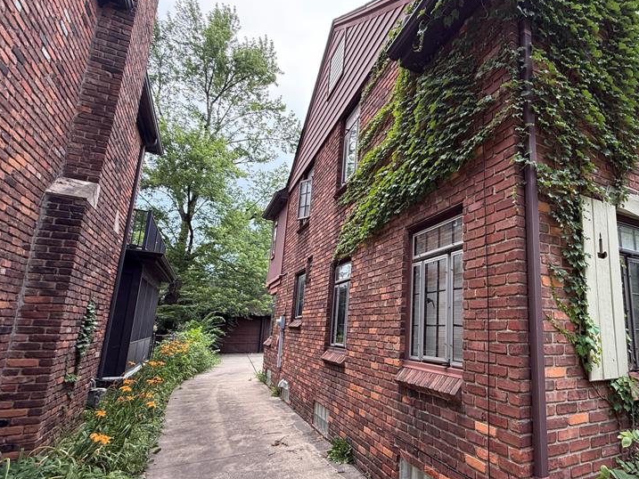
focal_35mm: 20
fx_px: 369
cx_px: 424
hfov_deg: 79.1
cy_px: 258
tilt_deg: +15.1
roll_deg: -0.4
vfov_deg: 65.9
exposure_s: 1/120
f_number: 2.2
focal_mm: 2.22
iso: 64
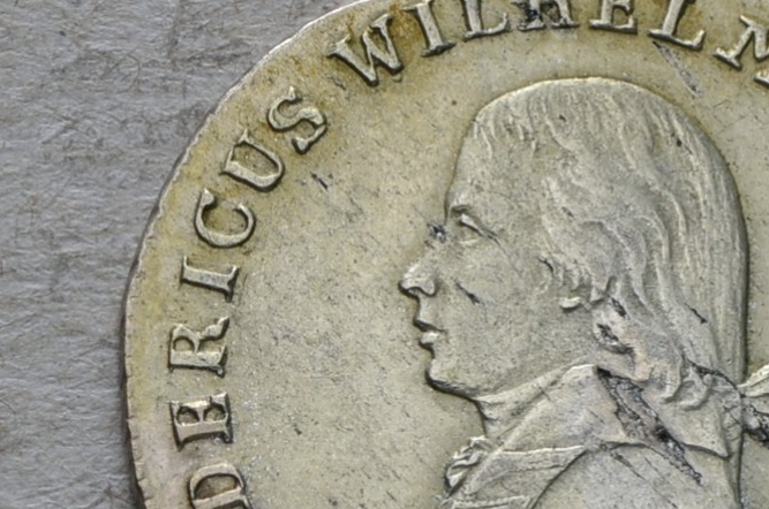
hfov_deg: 6.7
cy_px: 407
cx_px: -159
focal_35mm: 305
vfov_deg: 4.5
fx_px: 6499
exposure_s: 1/200
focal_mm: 55
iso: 400
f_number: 14
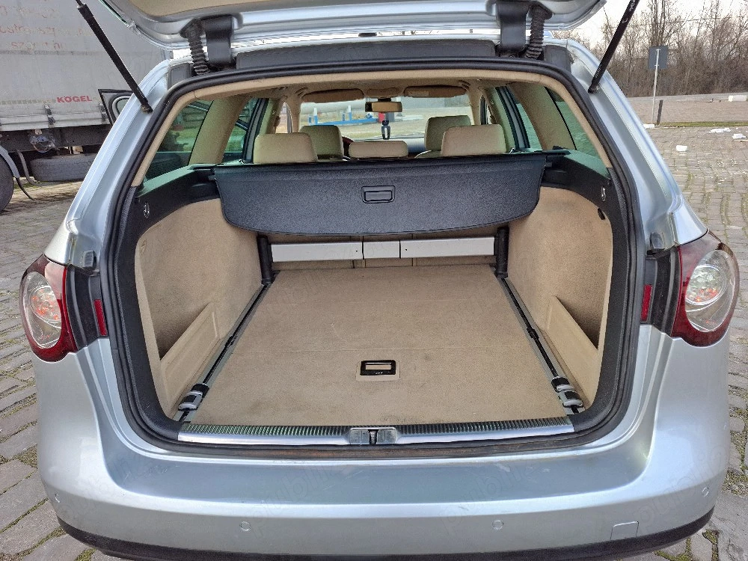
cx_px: 374
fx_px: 497
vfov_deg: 58.9
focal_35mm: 23
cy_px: 280
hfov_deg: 73.9
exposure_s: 1/222
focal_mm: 5.54
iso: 50
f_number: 1.8
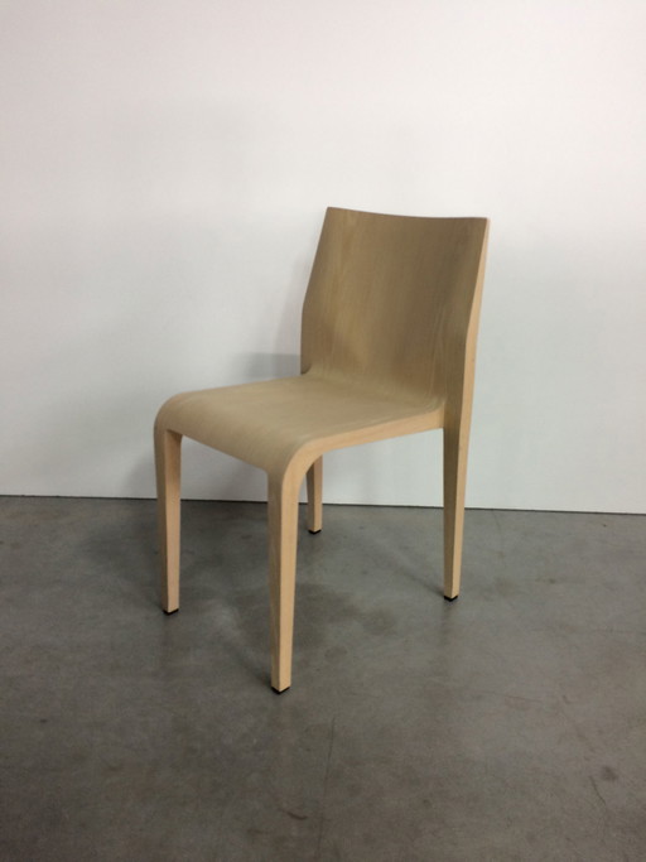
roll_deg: +0.4
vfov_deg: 61.7
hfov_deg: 48.2
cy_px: 431
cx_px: 323
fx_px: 722
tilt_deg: -15.5
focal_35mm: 29
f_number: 2.2
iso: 125
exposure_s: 1/33
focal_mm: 4.15
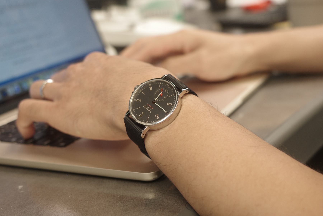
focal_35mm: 40
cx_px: 162
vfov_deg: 33.4
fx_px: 359
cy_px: 108
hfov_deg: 48.4
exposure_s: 1/40
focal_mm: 26
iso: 320
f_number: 2.8
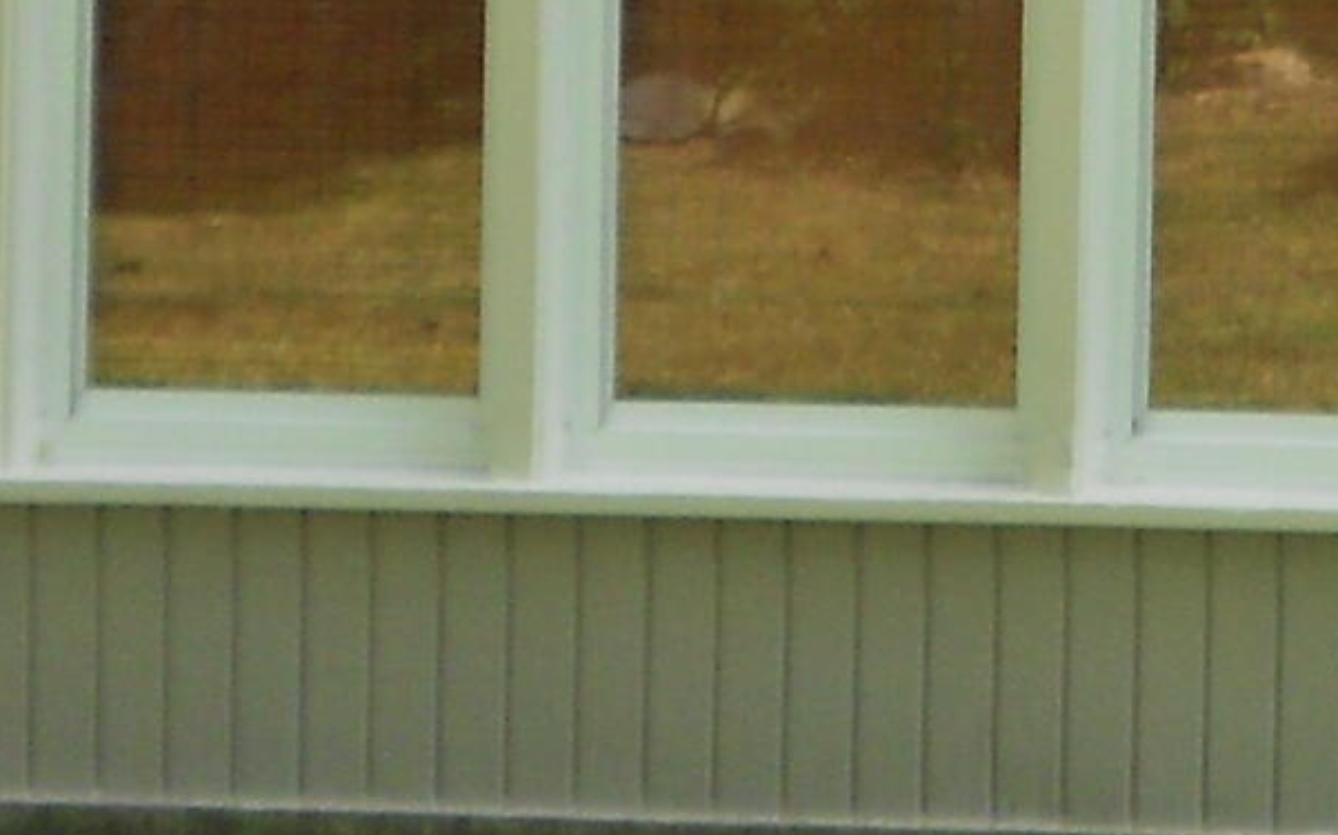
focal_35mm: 169
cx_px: 2829
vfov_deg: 7.6
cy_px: -420
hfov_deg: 11.1
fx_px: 6161
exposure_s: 1/100
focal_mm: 5.8
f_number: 3.6
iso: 80
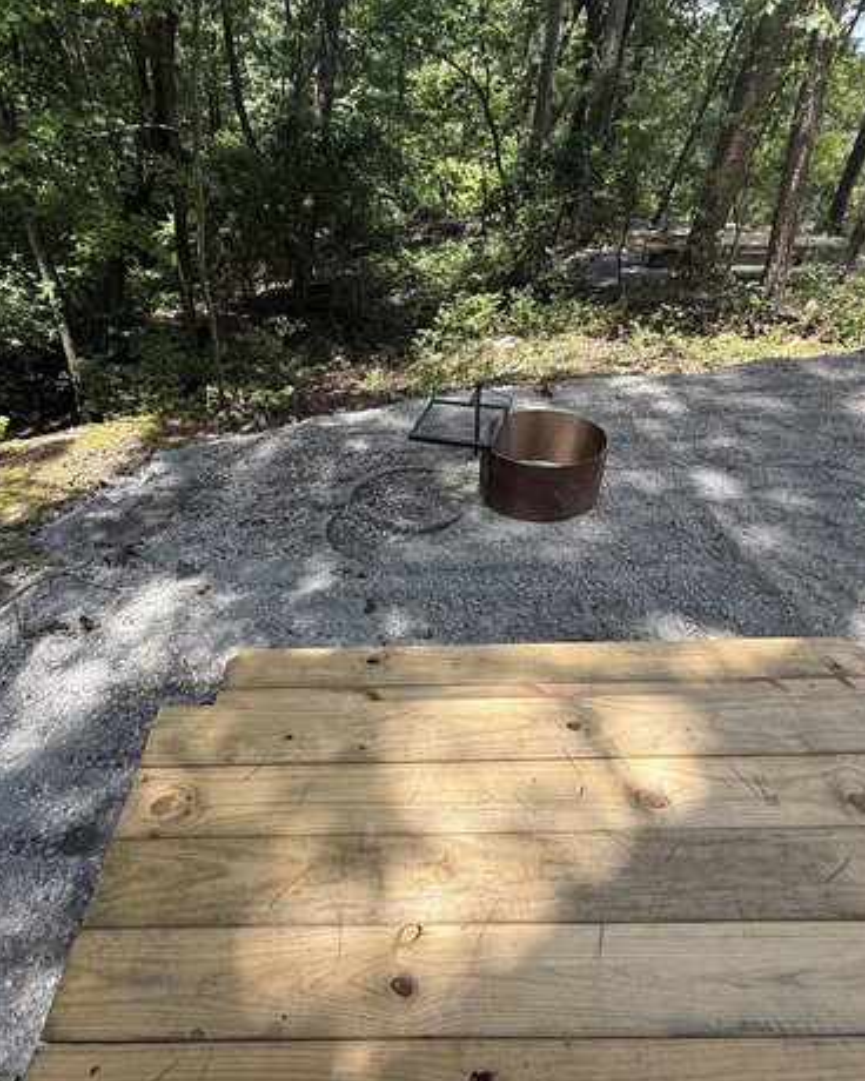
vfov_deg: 83.2
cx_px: 404
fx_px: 608
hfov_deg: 70.8
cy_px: 562
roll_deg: -4.1
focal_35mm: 19
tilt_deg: -40.1
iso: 50
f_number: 2.2
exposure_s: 1/494
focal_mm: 2.22
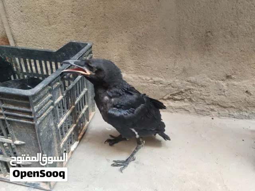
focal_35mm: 29
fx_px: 214
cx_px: 128
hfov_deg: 61.7
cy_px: 96
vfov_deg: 48.2
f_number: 1.8
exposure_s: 1/60
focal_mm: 4.75
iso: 431
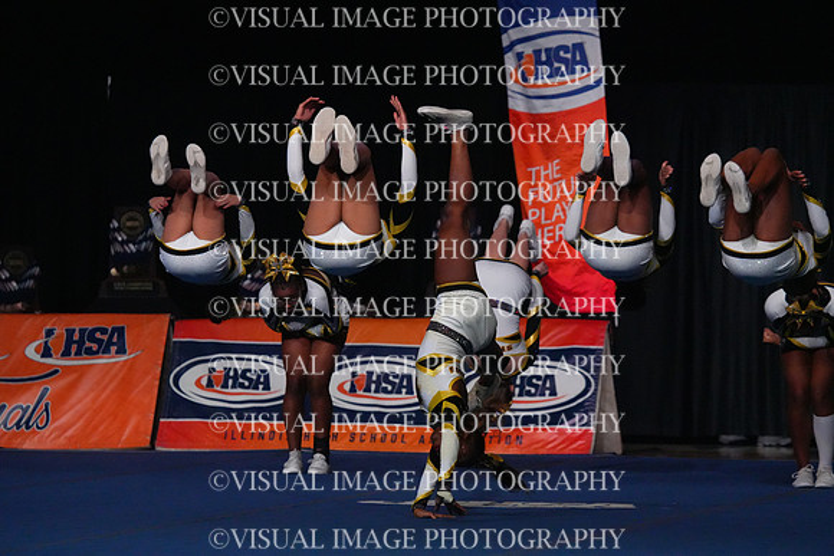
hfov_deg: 9.4
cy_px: 278
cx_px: 417
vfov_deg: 6.2
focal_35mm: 220
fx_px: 5098
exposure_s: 1/1250
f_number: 5.6
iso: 16000
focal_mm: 220
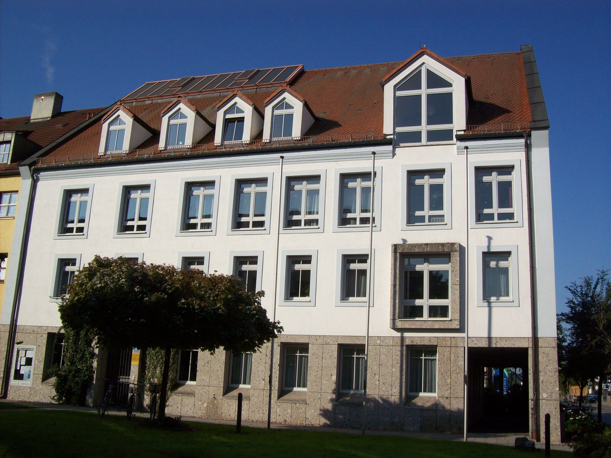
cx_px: 306
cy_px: 229
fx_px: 635
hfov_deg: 51.4
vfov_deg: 39.6
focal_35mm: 36
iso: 80
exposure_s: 1/1000
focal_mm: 6
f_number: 4.8
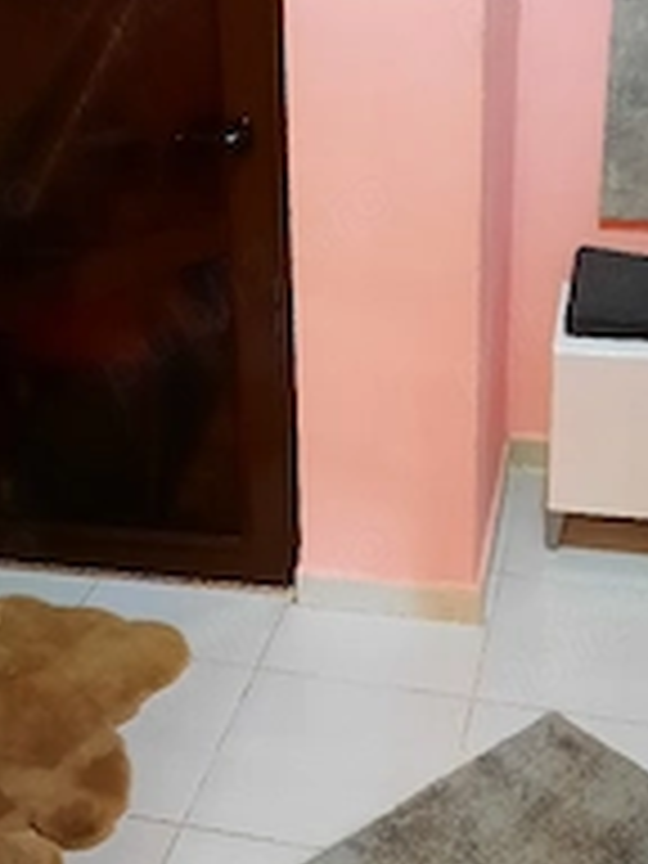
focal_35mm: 52
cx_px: 333
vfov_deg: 36.7
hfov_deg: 28.0
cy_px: 338
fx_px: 1298
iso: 500
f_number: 2
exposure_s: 1/25
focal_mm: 4.6
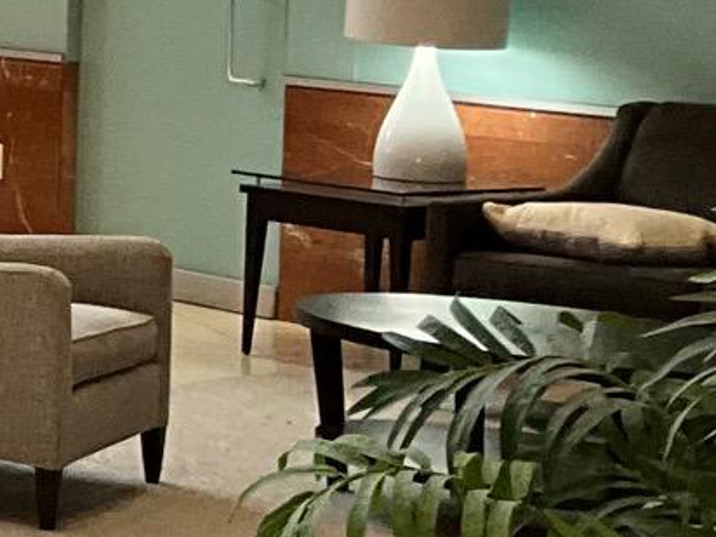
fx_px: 2979
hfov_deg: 11.5
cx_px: -966
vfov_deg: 10.2
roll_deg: +0.0
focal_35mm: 144
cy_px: -33
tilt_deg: -2.5
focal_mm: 3
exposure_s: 1/60
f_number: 1.8
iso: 50
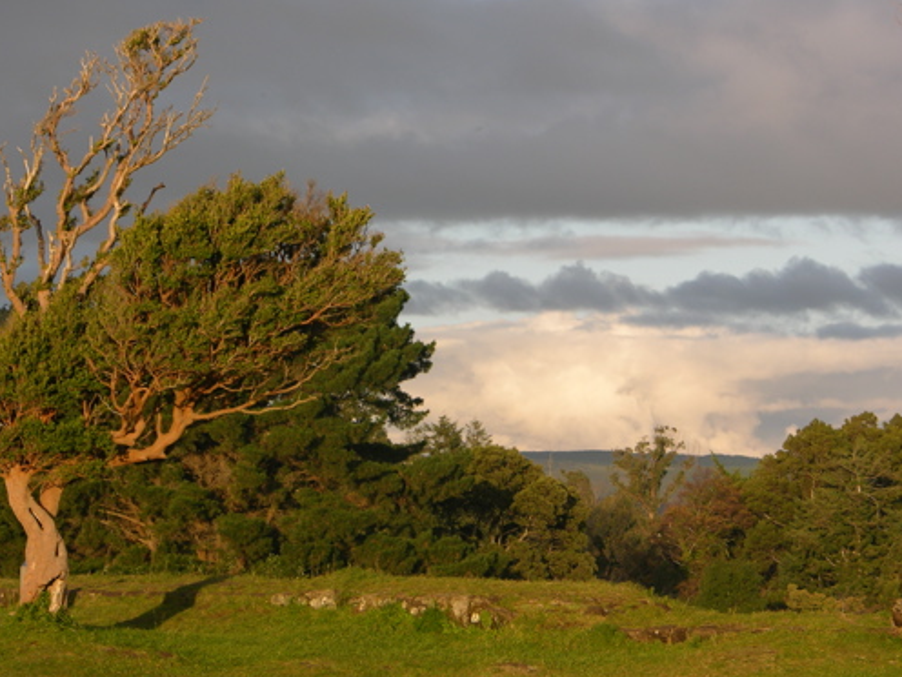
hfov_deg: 13.9
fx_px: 3700
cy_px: 275
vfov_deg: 10.4
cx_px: 416
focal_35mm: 142
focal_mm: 27.3
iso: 50
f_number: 4.1
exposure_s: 1/221
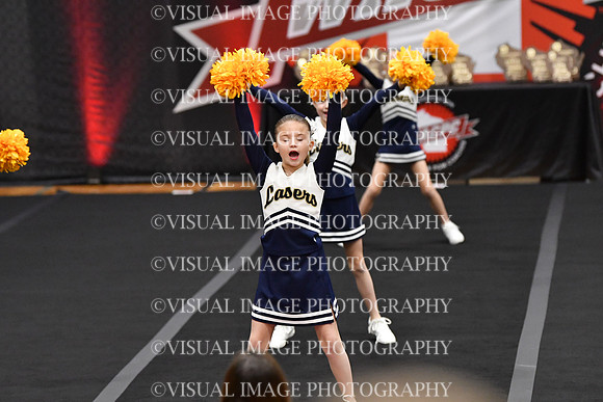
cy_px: 201
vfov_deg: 7.0
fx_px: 3267
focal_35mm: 195
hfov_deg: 10.5
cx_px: 302
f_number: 2.8
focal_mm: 130
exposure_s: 1/800
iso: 5000
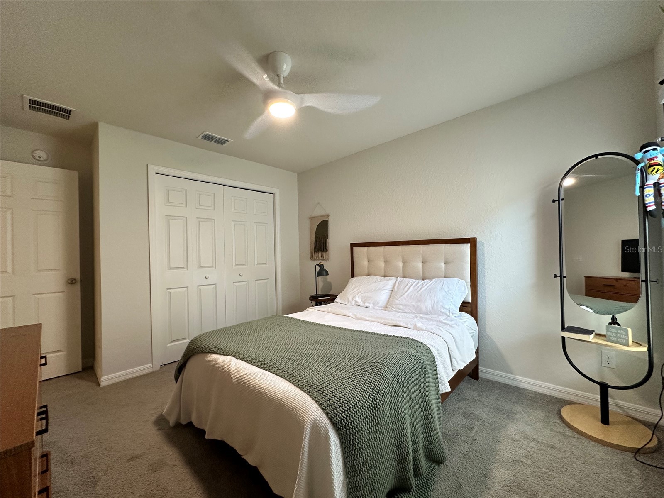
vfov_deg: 85.7
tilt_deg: +1.3
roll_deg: +1.2
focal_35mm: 14
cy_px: 249
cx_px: 332
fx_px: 269
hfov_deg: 102.1
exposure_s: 1/120
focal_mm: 2.22
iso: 200
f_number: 2.2
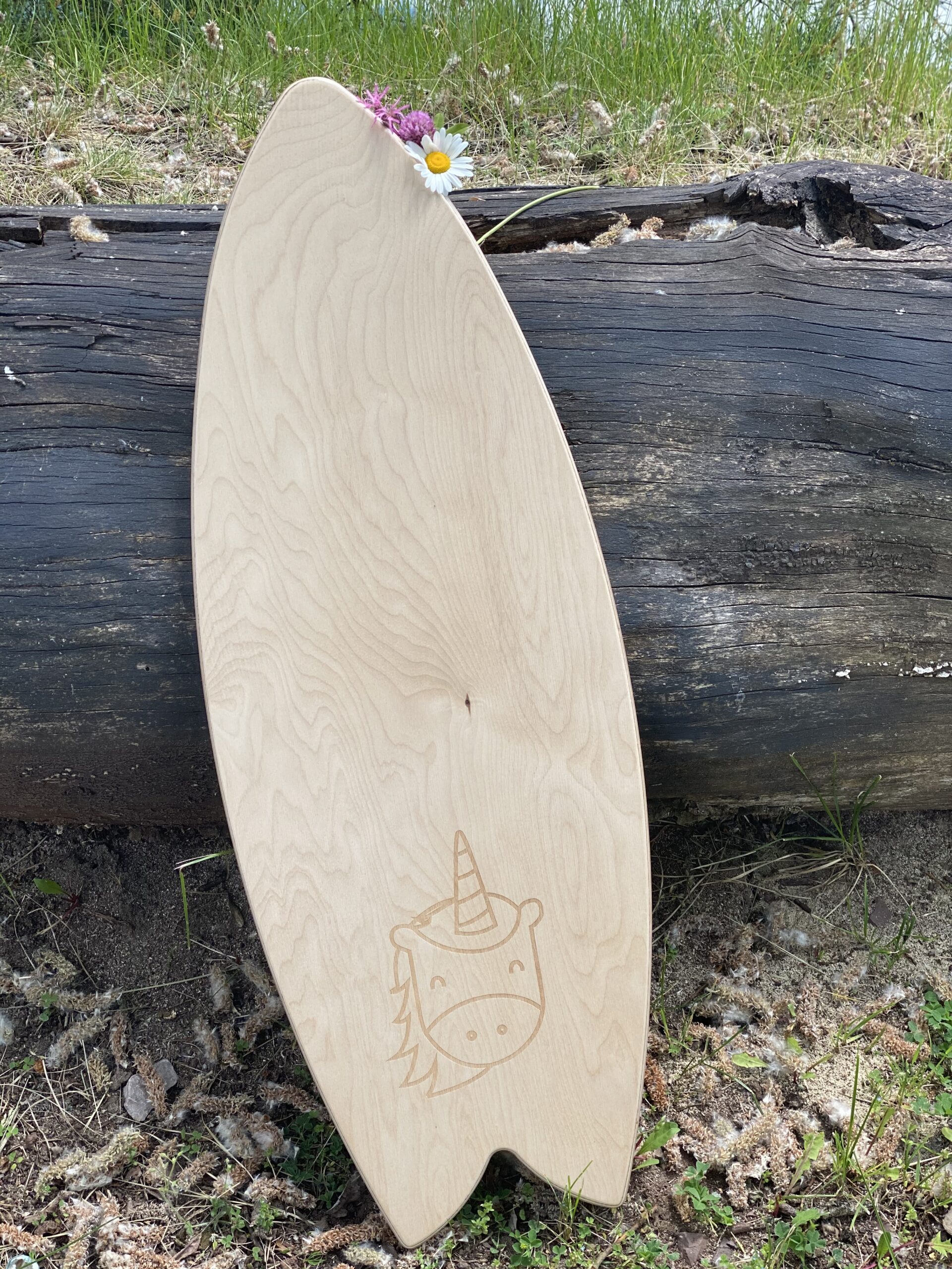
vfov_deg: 36.8
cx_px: 476
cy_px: 634
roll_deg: +0.5
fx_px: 1907
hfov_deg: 28.0
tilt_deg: -40.7
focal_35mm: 52
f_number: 2
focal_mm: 6
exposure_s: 1/318
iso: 20
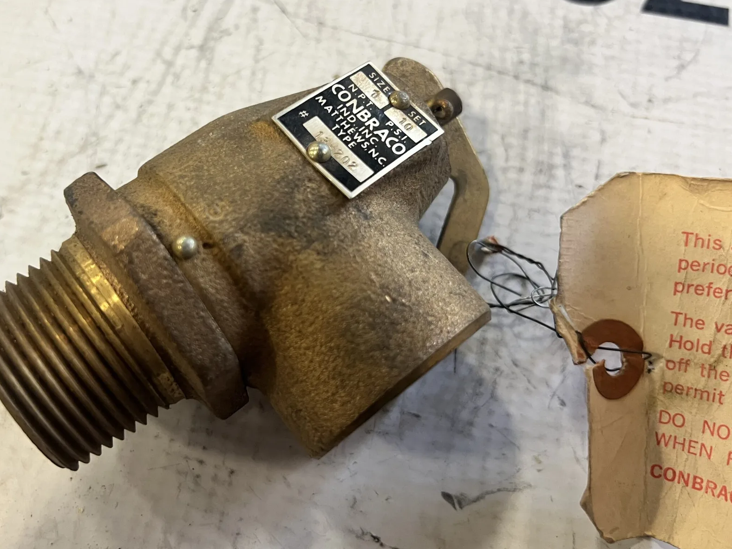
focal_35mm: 33
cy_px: 229
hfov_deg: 55.0
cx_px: 295
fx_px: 698
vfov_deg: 42.8
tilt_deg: -71.5
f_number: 1.5
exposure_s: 1/60
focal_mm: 5.7
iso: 160
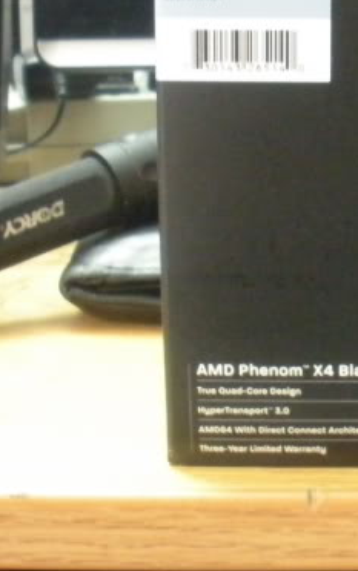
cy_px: 302
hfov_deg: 12.5
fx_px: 1590
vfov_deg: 20.4
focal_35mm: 102
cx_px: 464
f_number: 3.5
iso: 800
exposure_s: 1/4.5
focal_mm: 6.3
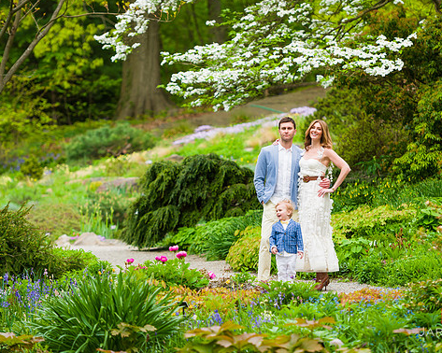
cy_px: 176
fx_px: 2105
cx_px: 236
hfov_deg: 12.0
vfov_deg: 9.6
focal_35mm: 161
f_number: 3.5
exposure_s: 1/640
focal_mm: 140
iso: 200
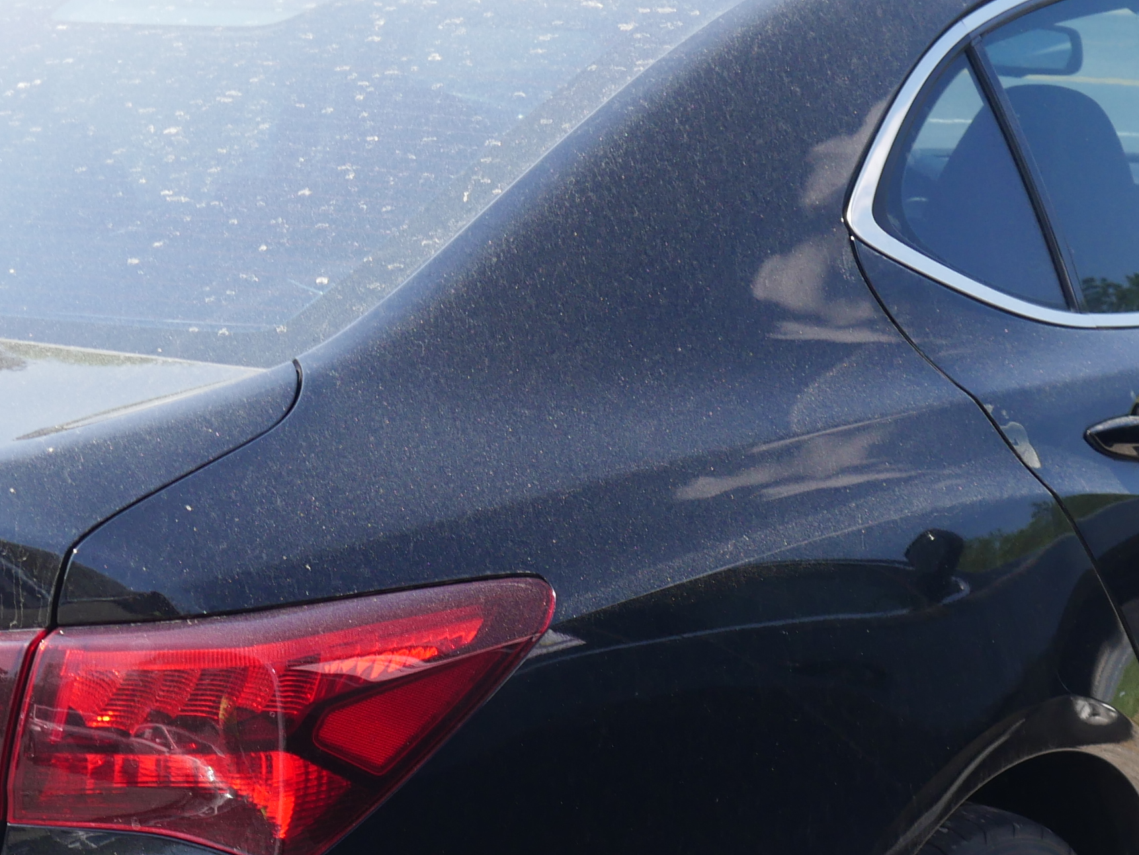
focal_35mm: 96
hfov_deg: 20.4
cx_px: 410
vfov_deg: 15.2
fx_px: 3160
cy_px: 780
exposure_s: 1/250
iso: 200
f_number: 6.3
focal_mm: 18
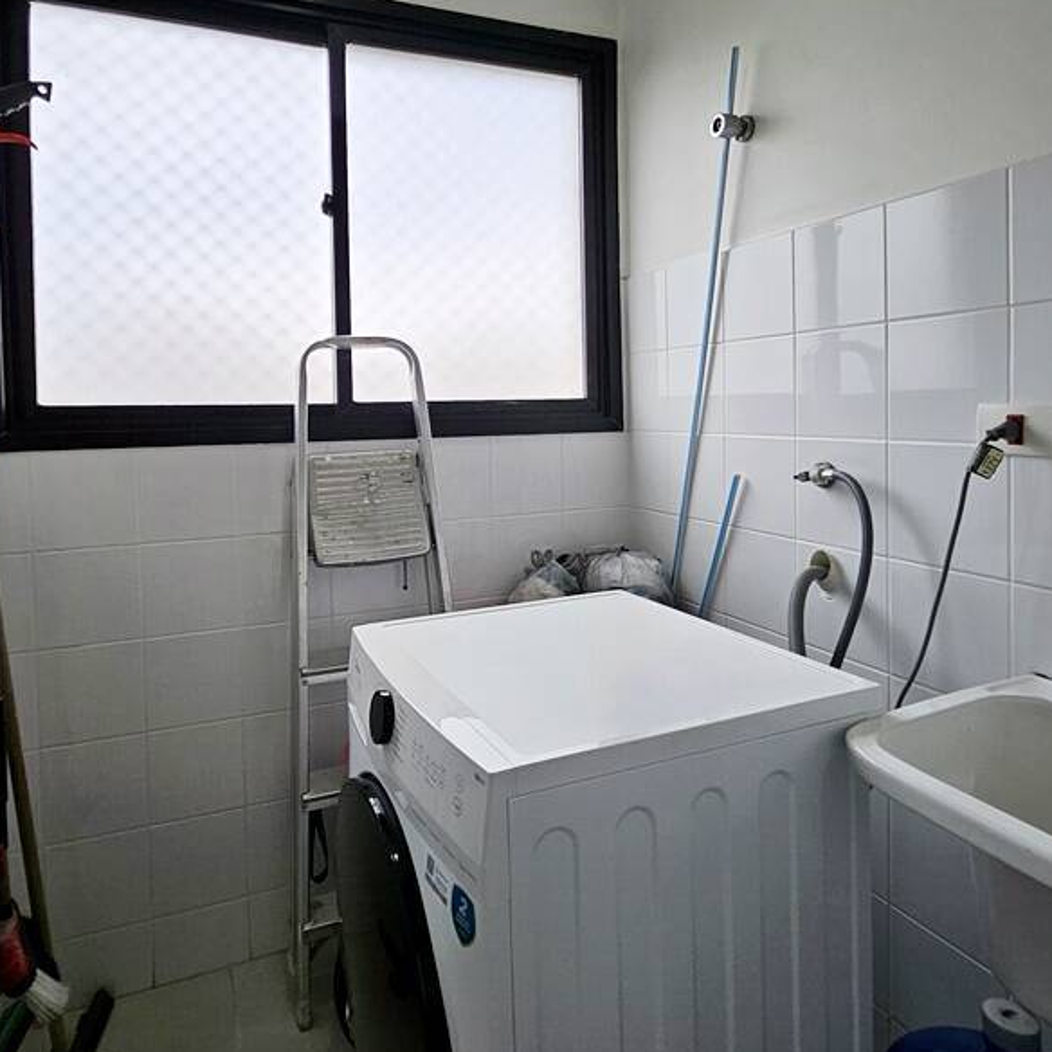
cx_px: 443
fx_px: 722
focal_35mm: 21
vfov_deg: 71.4
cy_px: 424
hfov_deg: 71.7
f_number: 2.2
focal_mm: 1.7
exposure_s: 1/120
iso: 32
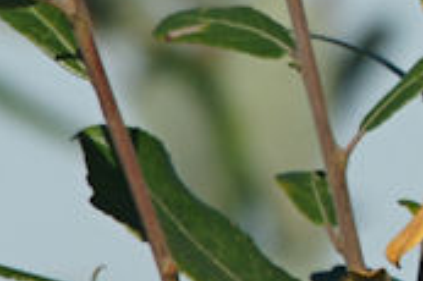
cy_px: -162
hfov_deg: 0.6
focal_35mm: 3474
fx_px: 40780
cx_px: 249
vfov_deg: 0.4
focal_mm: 500
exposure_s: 1/640
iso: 200
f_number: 8
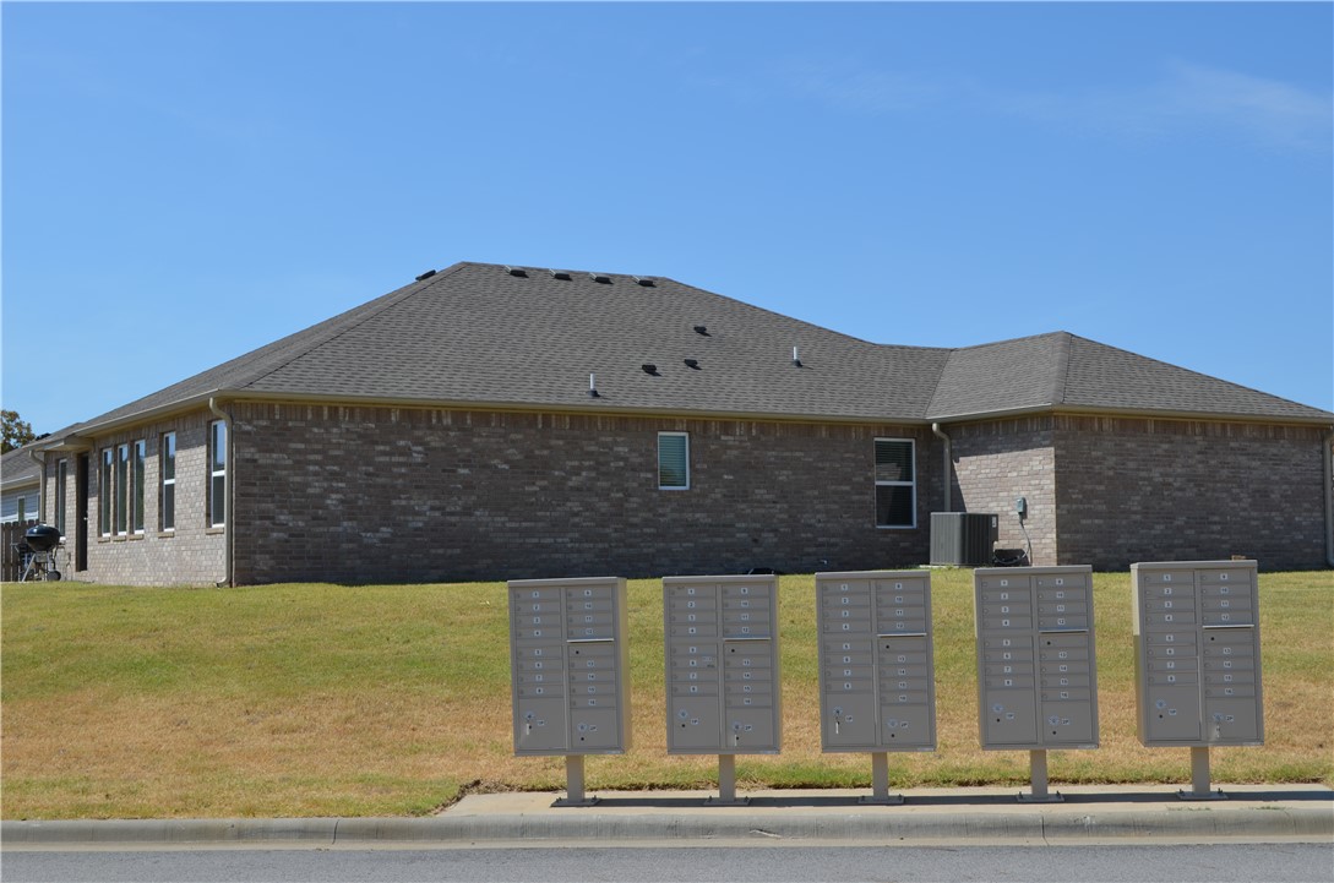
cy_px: 442
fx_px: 1775
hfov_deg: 41.2
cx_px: 667
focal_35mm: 48
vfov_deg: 27.9
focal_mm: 32
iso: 100
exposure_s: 1/250
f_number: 8
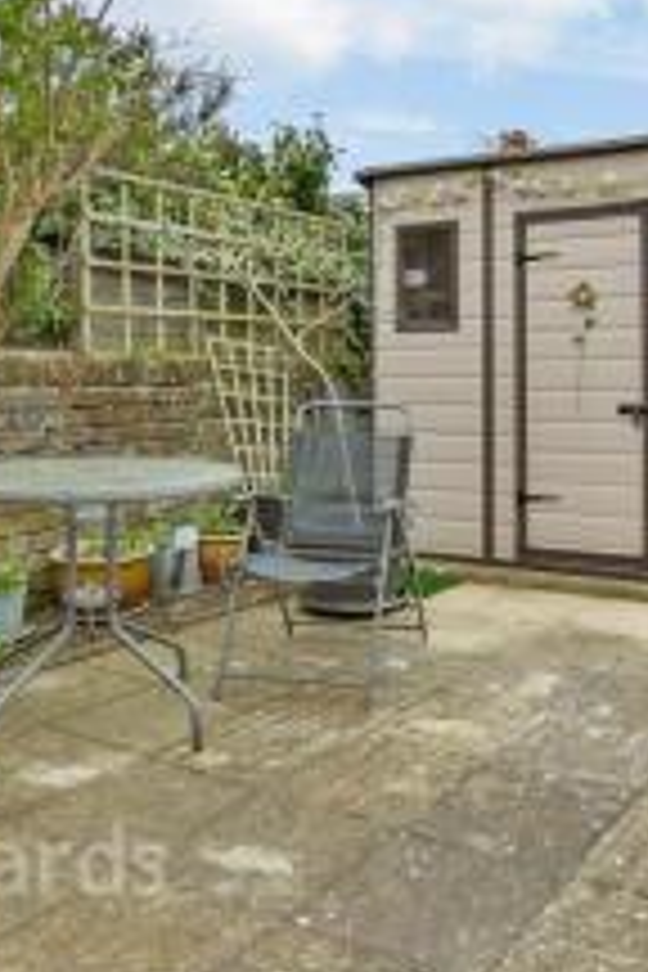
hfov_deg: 38.7
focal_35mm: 33
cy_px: 371
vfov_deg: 56.6
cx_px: 500
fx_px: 891
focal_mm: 10
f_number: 7.1
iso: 500
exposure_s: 1/200
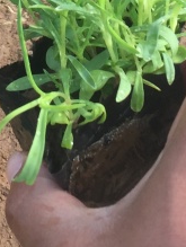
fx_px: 1007
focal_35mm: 141
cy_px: -195
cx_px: 87
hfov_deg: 10.6
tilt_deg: -44.2
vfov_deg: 12.7
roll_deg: -7.7
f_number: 2.2
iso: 32
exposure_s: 1/425
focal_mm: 4.15
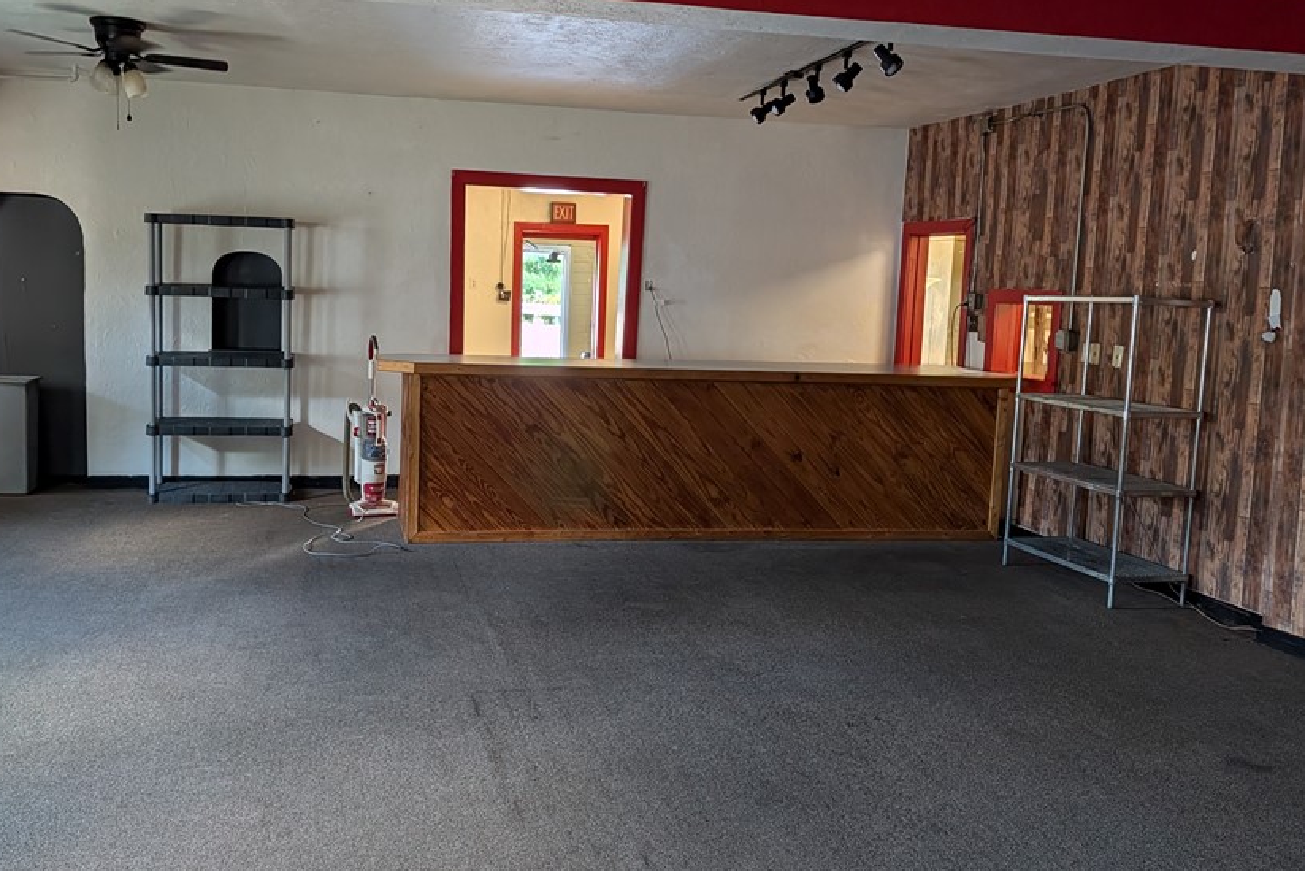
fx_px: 1124
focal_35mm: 31
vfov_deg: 42.3
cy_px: 397
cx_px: 559
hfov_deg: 60.0
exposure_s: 1/120
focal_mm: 6.9
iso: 43
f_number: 1.68
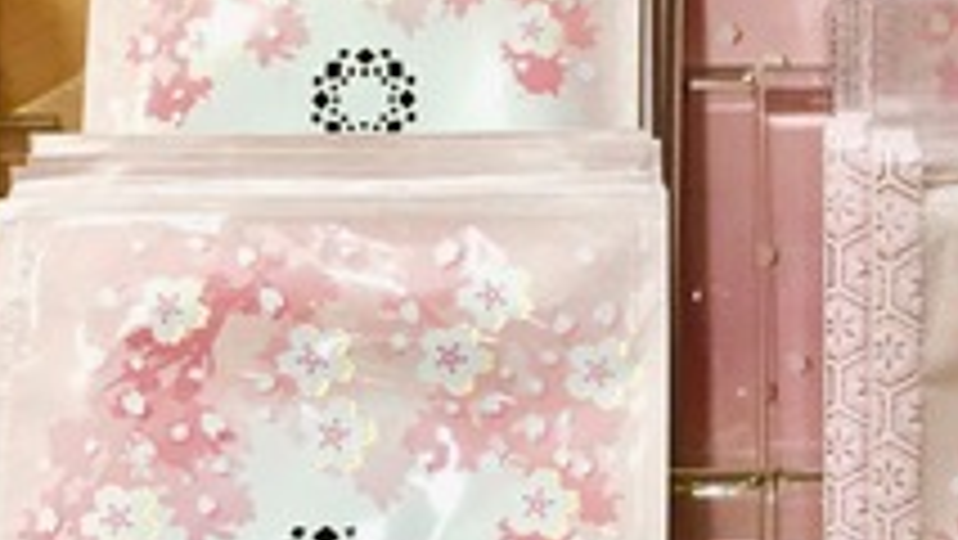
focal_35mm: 95
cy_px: 256
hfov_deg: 21.9
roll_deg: -0.4
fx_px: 2414
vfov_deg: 12.8
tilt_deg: -6.5
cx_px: 877
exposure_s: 1/30
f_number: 2.2
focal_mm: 4.15
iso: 40
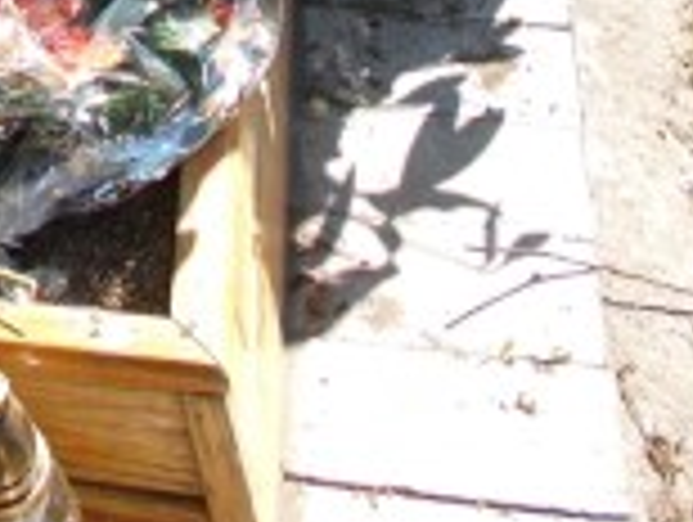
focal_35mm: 108
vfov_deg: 12.2
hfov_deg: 17.2
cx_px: -171
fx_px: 2165
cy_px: -522
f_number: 3.2
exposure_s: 1/400
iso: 80
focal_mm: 4.6
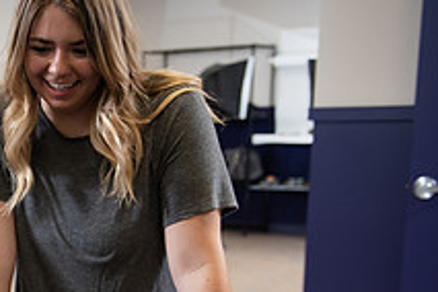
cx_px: -152
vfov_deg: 15.3
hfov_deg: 21.0
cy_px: 330
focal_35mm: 87
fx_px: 1058
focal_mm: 32
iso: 640
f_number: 3.5
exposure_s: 1/200
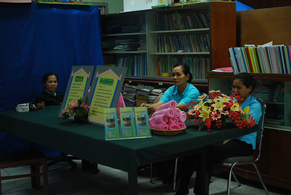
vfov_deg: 25.1
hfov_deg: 36.8
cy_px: 98
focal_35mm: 54
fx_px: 437
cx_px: 146
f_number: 5.3
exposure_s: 1/10
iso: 200
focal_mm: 36
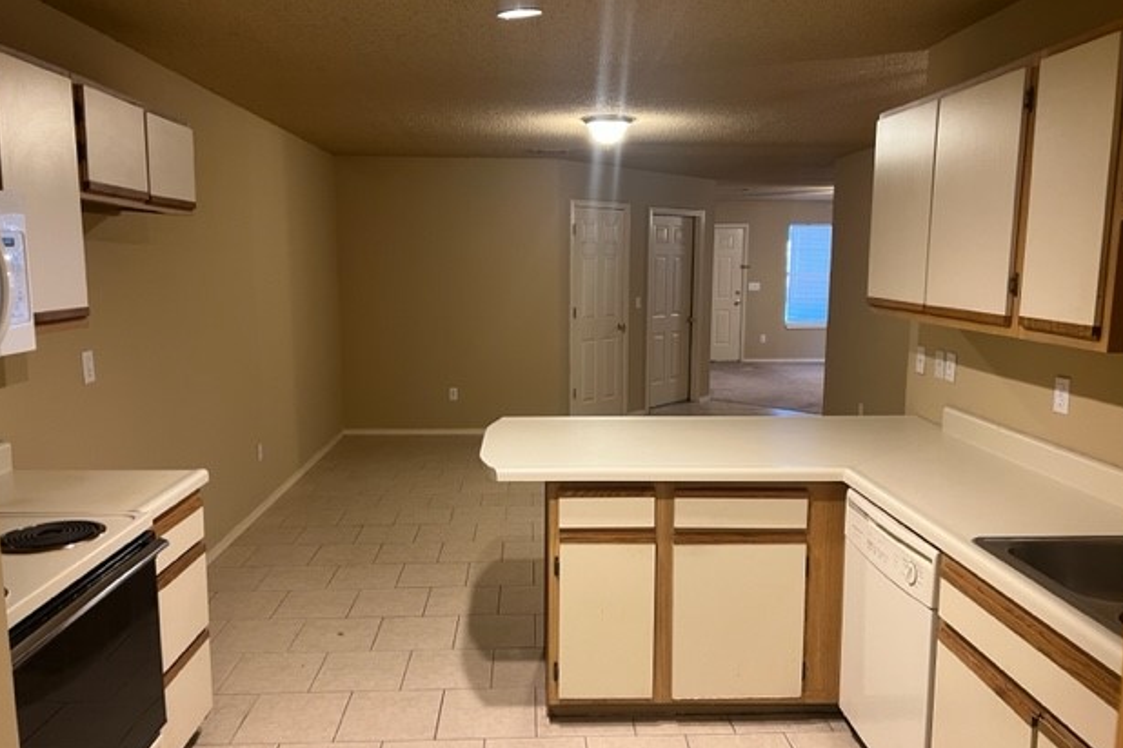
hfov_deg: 65.5
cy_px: 389
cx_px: 569
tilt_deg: -8.2
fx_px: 873
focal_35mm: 28
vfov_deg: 46.4
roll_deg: +0.8
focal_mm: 5.7
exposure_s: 1/60
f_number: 1.5
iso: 200
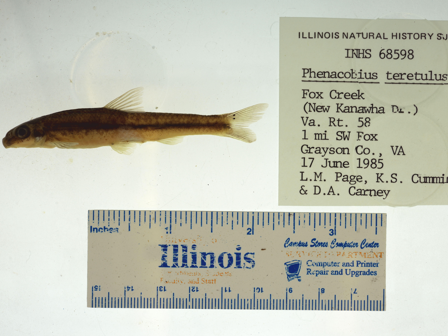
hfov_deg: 29.8
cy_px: 168
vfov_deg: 22.6
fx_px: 841
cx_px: 246
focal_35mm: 65
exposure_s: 1/200
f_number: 10
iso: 100
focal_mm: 60
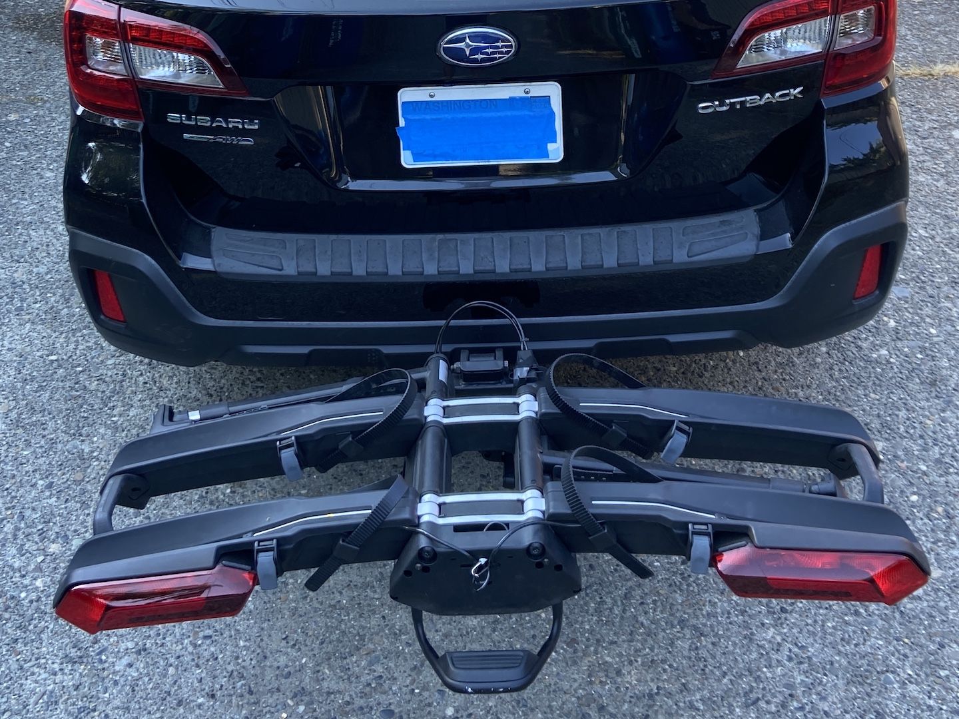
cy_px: 360
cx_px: 480
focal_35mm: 26
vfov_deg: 53.1
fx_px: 720
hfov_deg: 67.3
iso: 50
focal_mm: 4.25
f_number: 1.8
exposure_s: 1/122
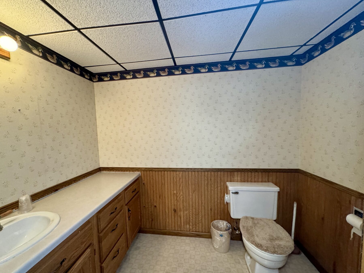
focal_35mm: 15
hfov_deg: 98.1
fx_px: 158
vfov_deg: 81.7
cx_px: 172
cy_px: 142
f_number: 2.2
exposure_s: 1/60
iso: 400
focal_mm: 2.22
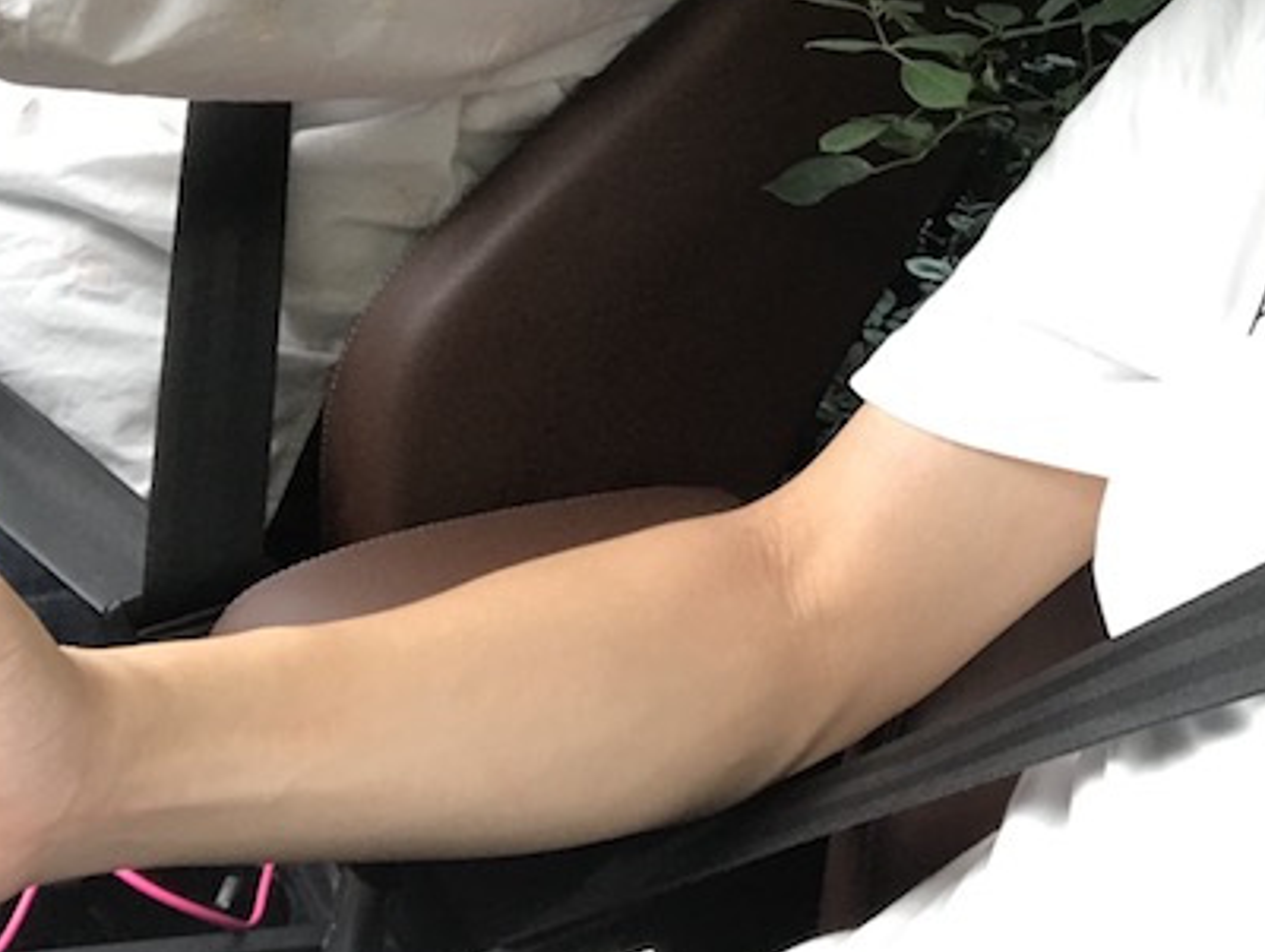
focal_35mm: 48
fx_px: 1756
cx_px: 854
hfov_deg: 39.1
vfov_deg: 30.0
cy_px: 270
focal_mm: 2.87
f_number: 2.2
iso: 40
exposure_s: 1/31
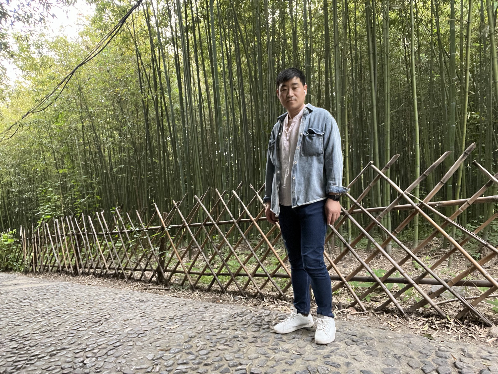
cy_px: 187
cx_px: 249
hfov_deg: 73.9
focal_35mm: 23
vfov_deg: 58.9
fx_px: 331
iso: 400
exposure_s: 1/40
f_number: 2.2
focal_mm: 2.71
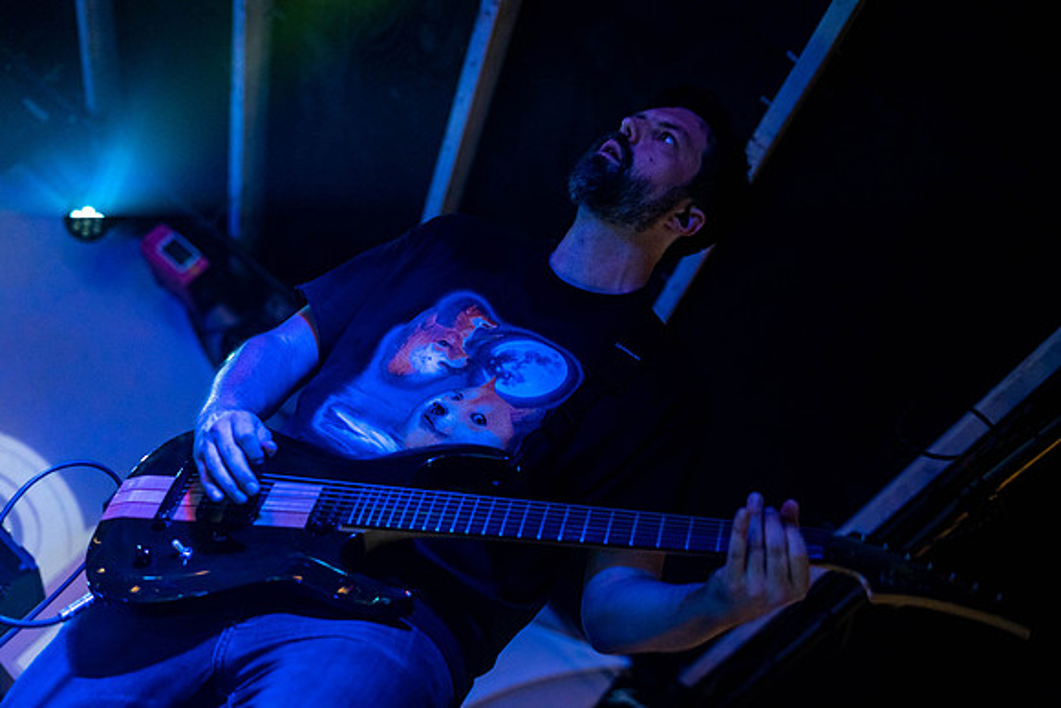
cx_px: 530
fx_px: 1474
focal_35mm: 50
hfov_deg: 39.6
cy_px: 354
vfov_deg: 27.0
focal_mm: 50
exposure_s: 1/160
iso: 2500
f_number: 2.2
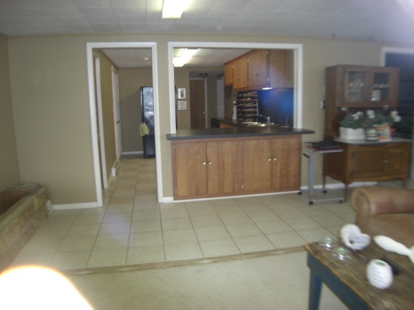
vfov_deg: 37.7
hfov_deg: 49.0
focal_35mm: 38
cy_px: 155
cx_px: 207
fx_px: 454
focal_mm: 7.9
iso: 200
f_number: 2.8
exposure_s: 1/60
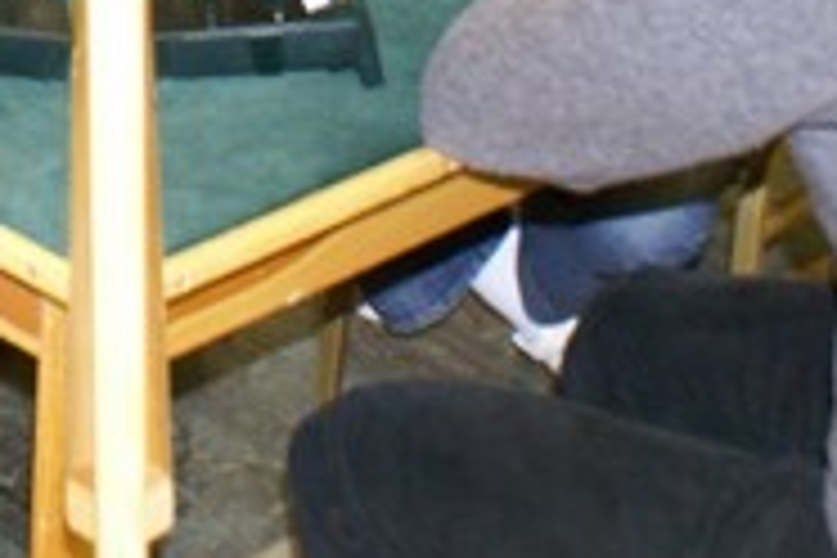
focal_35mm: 113
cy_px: -454
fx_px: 2627
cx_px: -153
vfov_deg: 11.3
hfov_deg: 17.3
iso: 800
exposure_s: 1/20
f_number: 5.6
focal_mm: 20
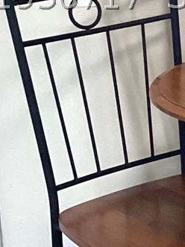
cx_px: 386
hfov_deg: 9.2
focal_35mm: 150
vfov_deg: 13.0
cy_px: -4
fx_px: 1070
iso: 250
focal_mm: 3.3
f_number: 2.4
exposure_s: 1/60
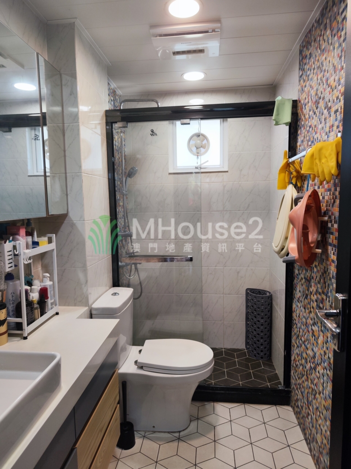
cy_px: 234
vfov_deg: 73.9
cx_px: 176
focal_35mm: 23
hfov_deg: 58.9
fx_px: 311
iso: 169
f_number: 1.69
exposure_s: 1/100
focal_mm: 7.01
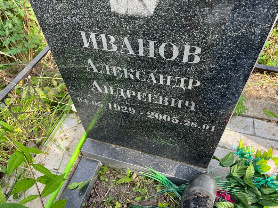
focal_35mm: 26
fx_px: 209
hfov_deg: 67.3
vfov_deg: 53.1
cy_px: 104
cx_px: 139
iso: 40
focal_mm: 5.7
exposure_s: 1/266
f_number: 1.5
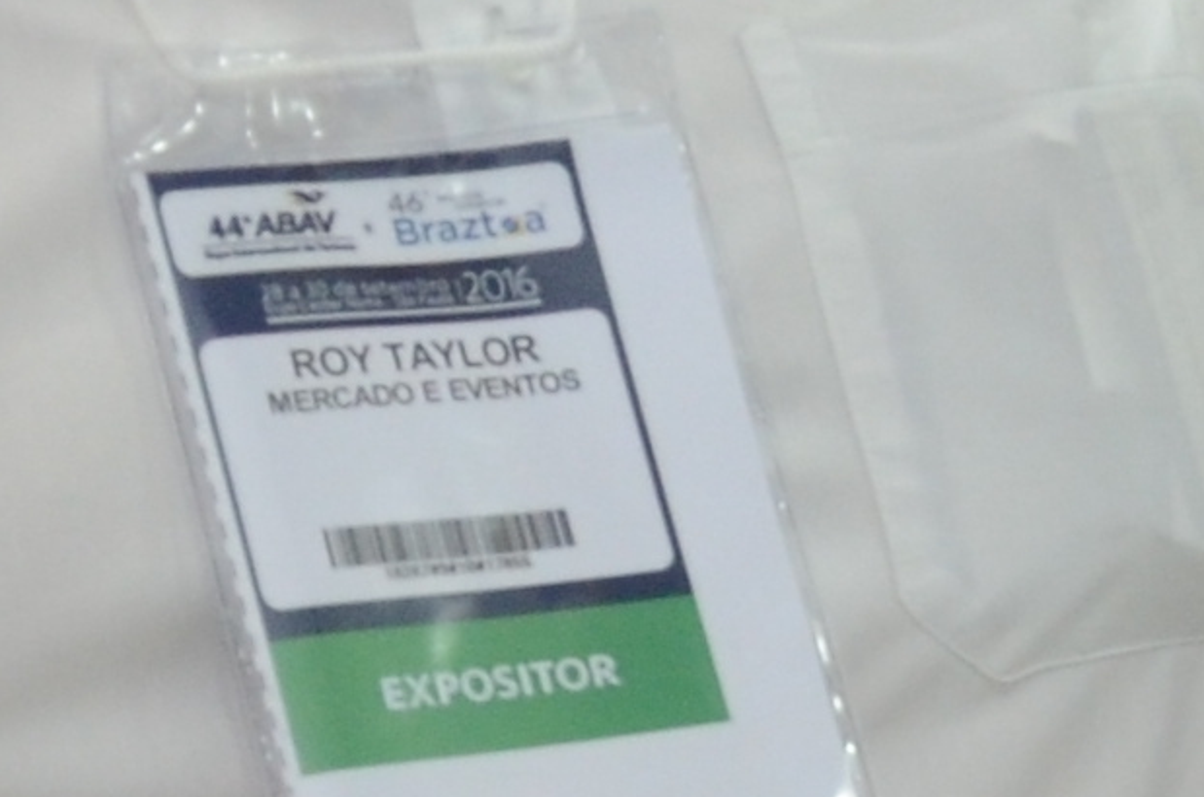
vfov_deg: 6.4
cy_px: 630
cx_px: 2830
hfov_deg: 8.8
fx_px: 7176
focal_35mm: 215
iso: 640
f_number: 5
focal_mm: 18
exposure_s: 1/60
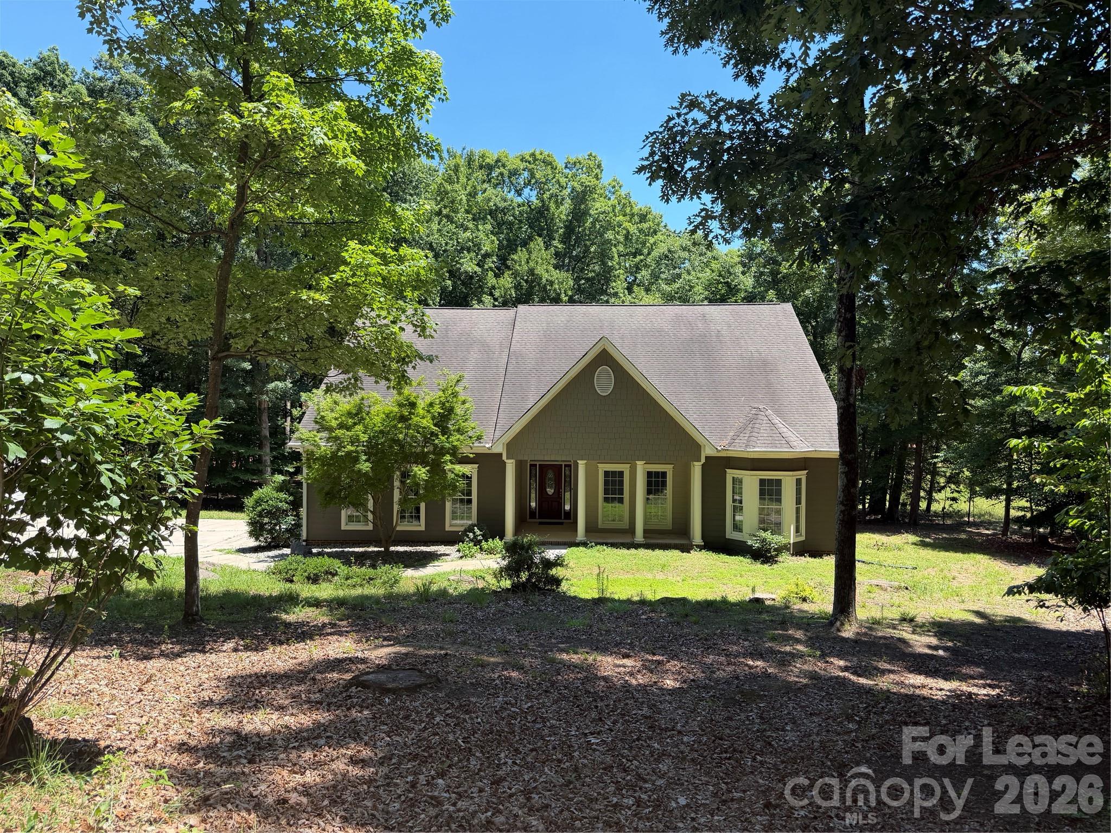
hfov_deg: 71.6
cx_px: 556
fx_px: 770
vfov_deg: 56.8
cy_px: 416
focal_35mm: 24
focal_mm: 6.76
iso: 100
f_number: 1.78
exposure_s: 1/1385
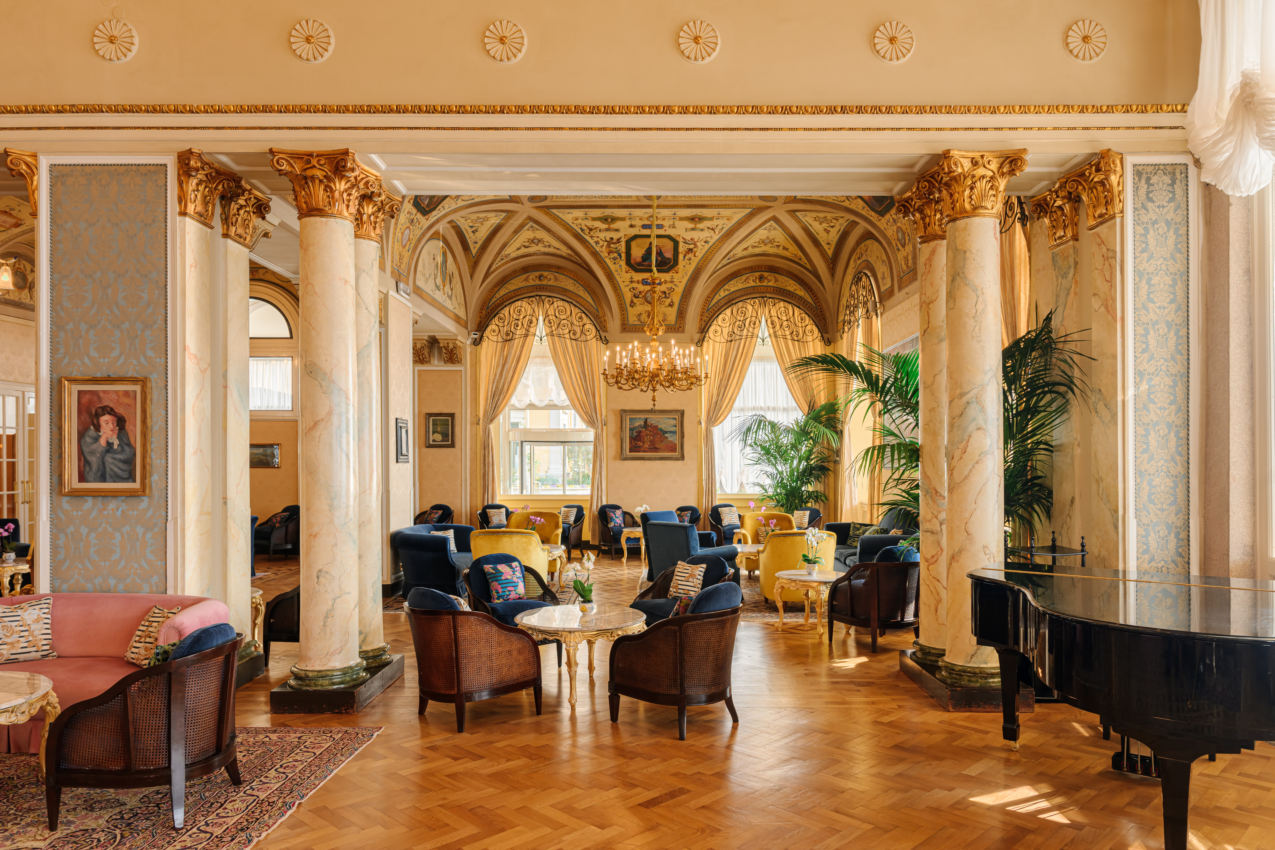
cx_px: 638
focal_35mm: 24
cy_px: 425
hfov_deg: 73.7
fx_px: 850
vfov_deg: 53.1
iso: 64
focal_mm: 24
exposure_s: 1/50
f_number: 5.6
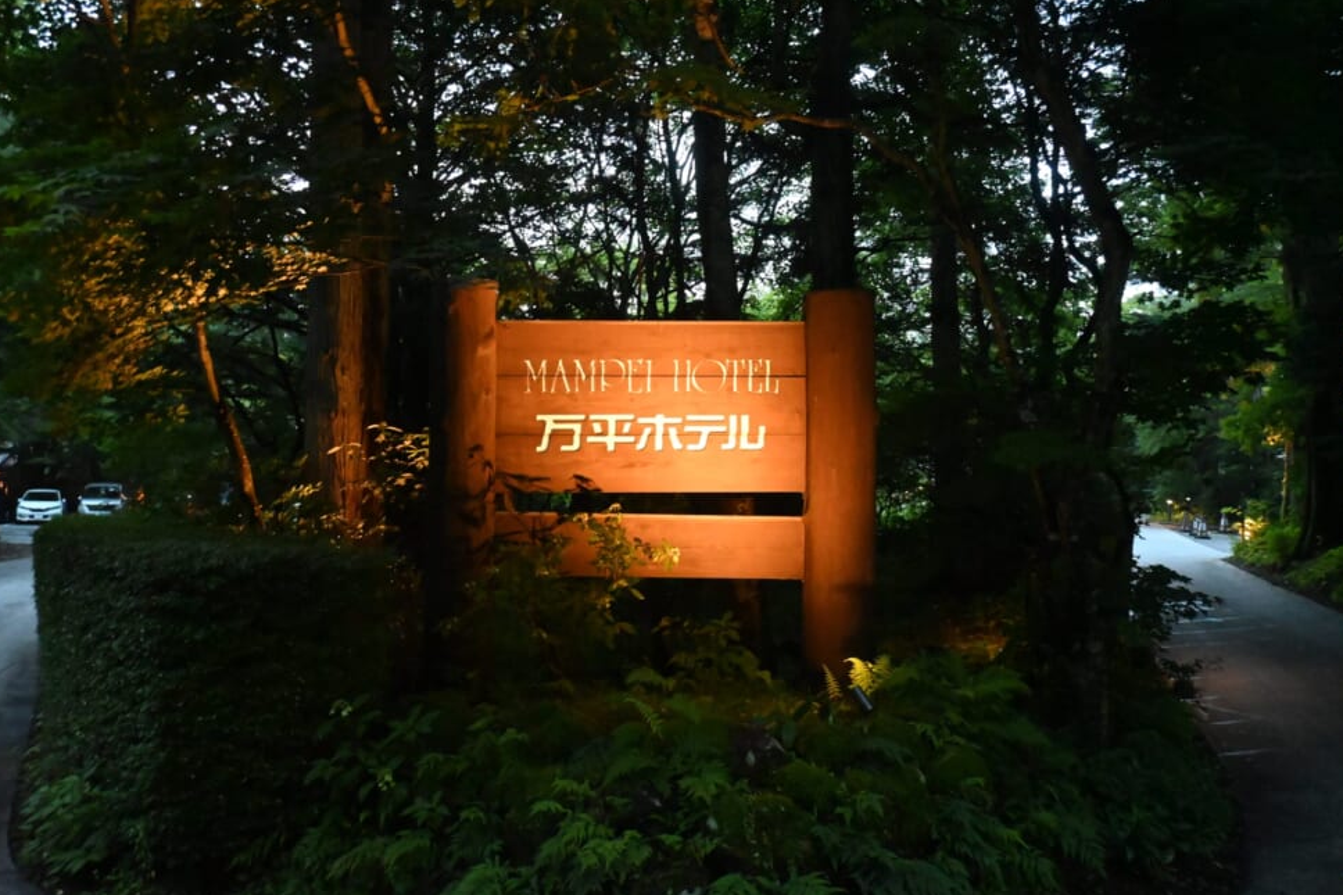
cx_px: 678
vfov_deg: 41.4
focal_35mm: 32
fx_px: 1185
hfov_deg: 59.1
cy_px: 454
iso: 10000
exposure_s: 1/60
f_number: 3.8
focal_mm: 20.5
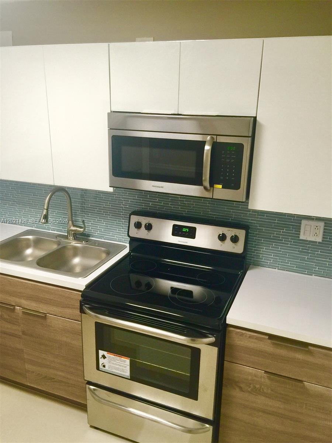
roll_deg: +0.2
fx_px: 371
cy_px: 222
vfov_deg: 61.7
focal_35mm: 29
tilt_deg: -15.5
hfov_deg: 48.2
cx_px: 166
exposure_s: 1/30
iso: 50
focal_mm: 4.15
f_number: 2.2
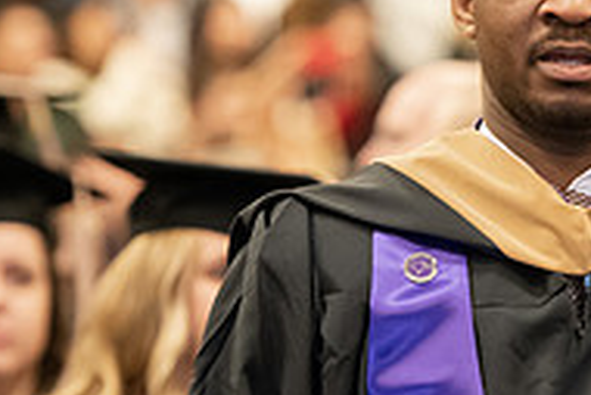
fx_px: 7278
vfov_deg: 3.1
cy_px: 95
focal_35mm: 443
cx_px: 635
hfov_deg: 4.6
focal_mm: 145
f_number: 3.2
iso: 2500
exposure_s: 1/200
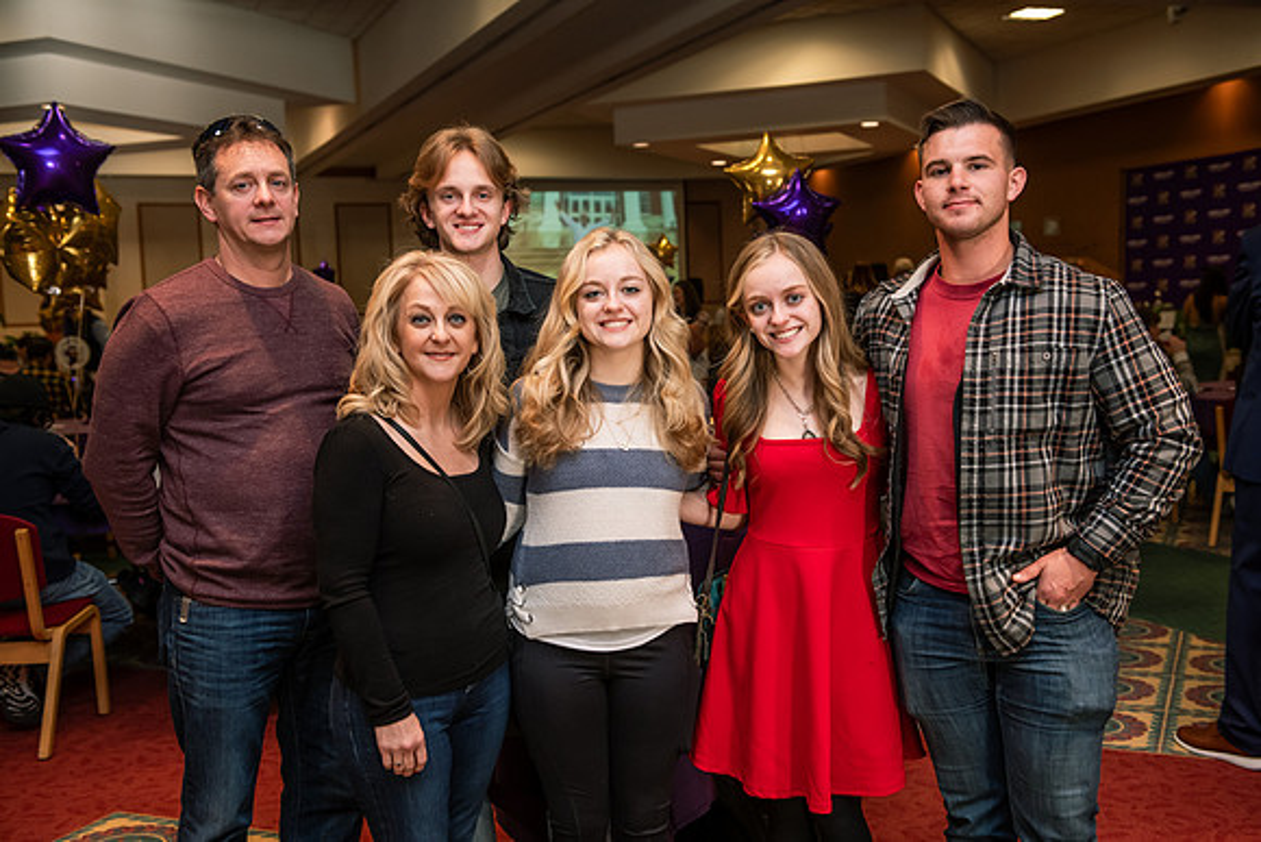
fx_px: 1401
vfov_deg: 33.4
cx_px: 630
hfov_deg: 48.4
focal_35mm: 40
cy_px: 421
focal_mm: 40
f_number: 4
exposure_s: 1/160
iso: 1000
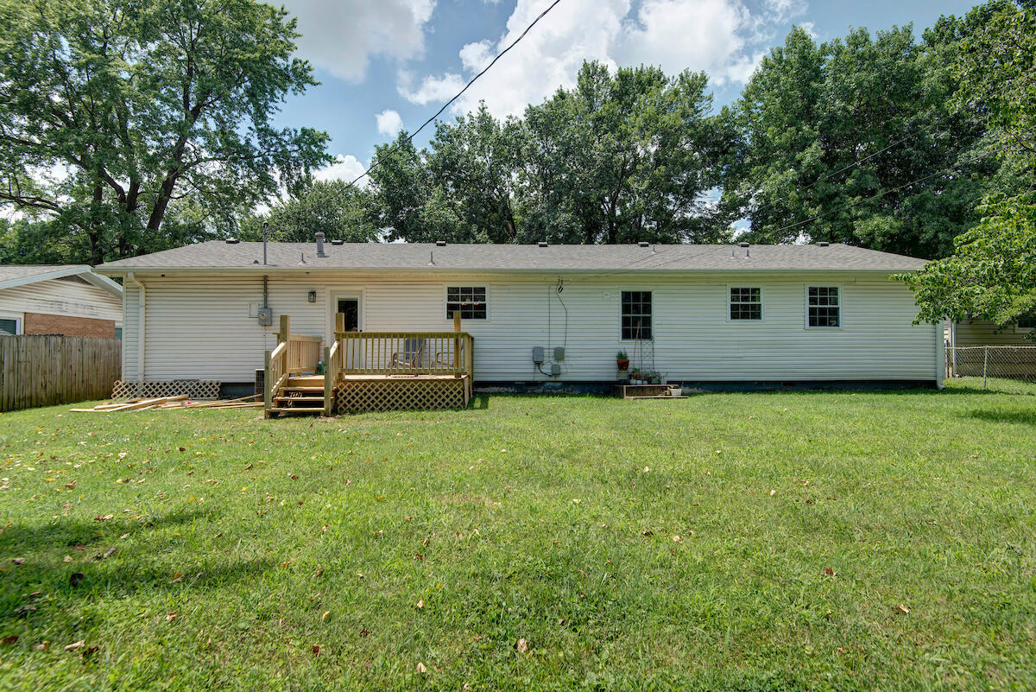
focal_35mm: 17
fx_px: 489
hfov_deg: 93.3
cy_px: 346
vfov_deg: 70.5
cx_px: 518
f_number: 6.7
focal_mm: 17
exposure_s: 1/250
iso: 100
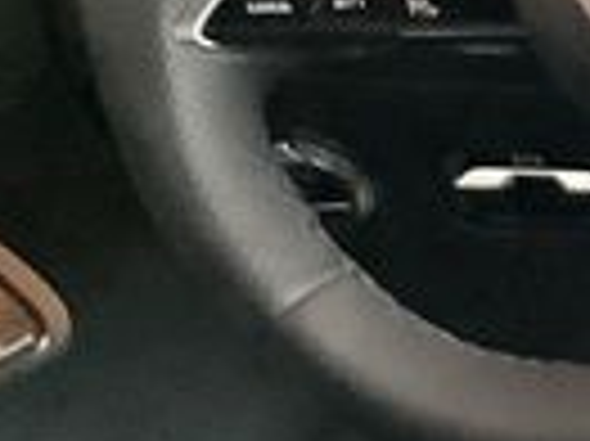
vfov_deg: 7.8
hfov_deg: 8.7
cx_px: 1761
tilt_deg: -21.9
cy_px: 86
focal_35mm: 190
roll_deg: +2.7
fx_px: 3235
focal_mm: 3.3
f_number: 2.4
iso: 320
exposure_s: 1/25
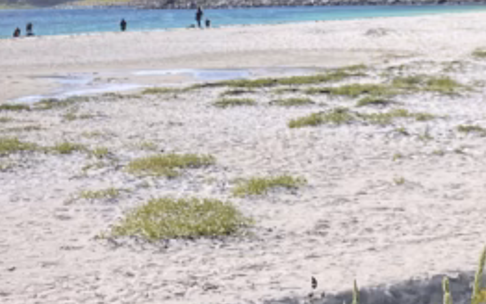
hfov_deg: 17.9
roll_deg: +1.0
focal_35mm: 116
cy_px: -98
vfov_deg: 11.0
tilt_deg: +3.2
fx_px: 1537
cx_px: 345
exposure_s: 1/1869
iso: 32
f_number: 1.8
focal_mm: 3.99
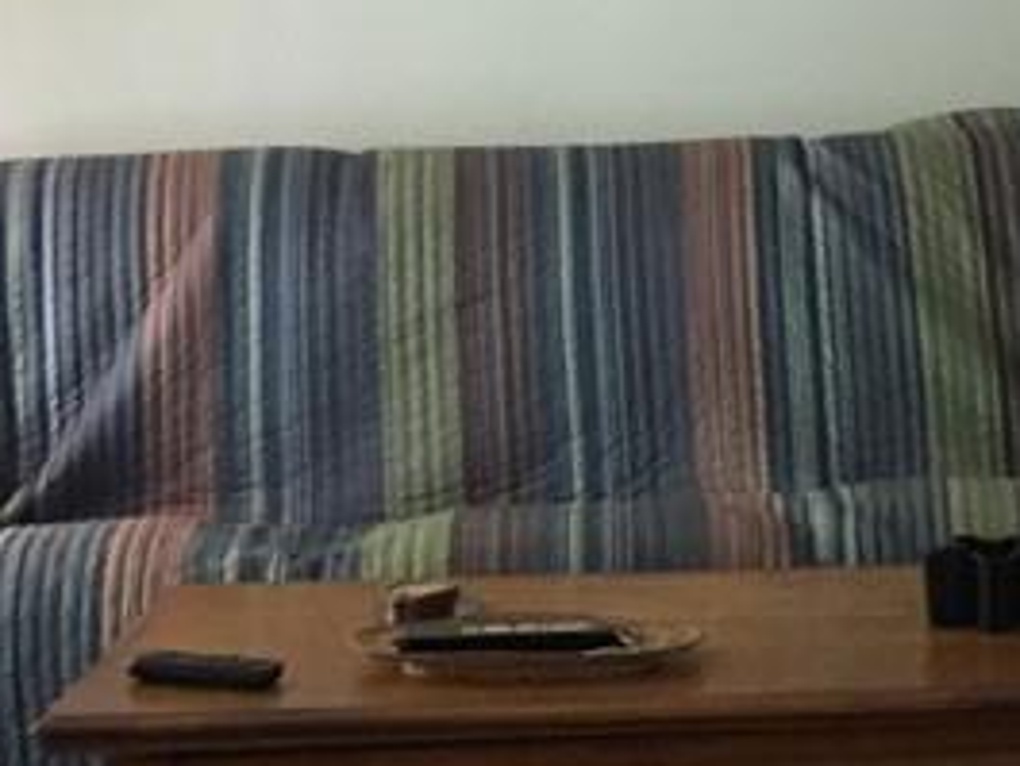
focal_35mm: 112
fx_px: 3302
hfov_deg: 16.9
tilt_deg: -5.1
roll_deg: +0.3
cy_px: 92
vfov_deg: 13.1
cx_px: 1162
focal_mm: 4.15
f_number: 2.2
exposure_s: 1/24
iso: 250
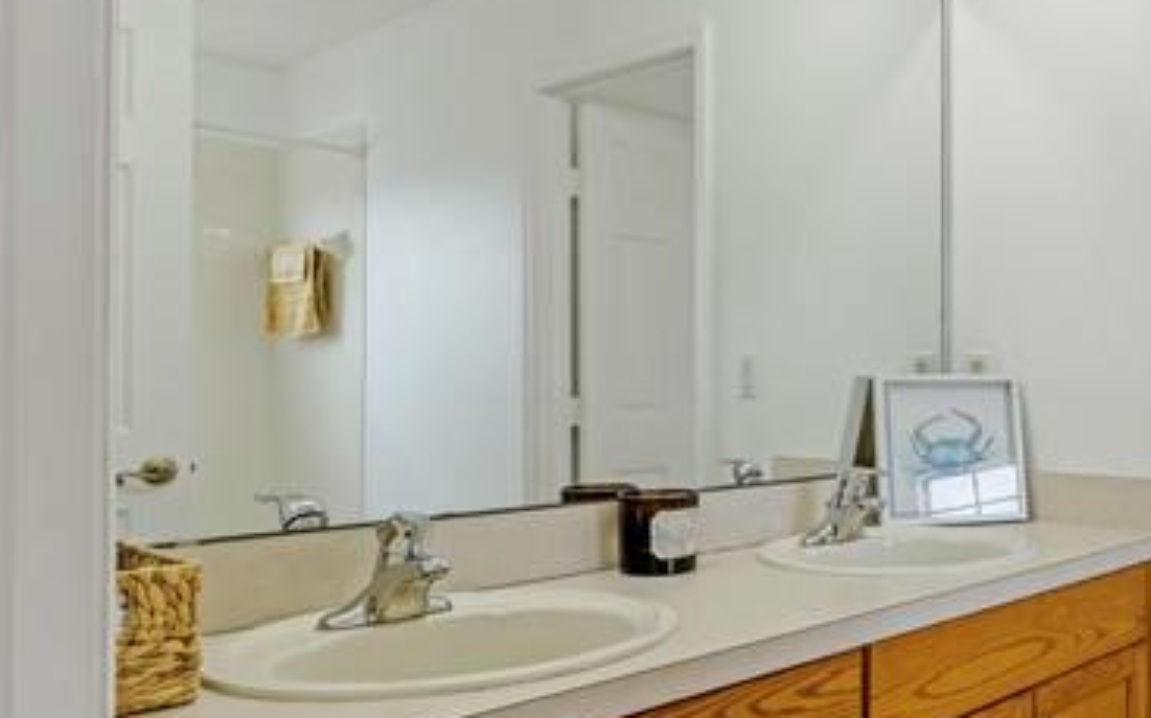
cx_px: 1032
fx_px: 1035
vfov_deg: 38.3
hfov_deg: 51.5
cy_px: 354
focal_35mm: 33
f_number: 9
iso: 250
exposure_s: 1/1000
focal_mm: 11
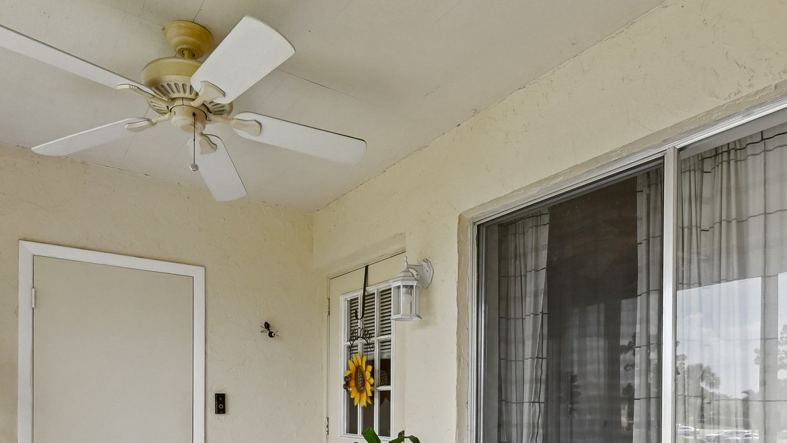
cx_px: 378
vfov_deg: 40.3
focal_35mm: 26
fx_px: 543
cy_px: 417
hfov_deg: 71.9
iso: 3200
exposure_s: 1/1000
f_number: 8
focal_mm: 14
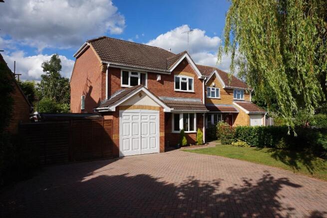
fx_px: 218
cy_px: 109
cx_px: 164
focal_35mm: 24
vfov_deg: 53.2
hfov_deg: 73.7
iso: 100
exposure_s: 1/100
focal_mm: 16
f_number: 16
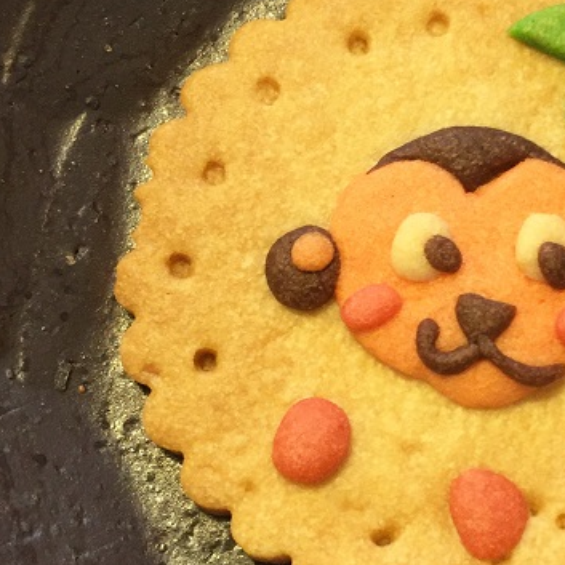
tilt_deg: -78.0
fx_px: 1145
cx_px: 459
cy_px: 319
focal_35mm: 62
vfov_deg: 27.7
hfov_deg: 27.1
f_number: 2.2
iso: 200
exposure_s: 1/30
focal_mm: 4.15
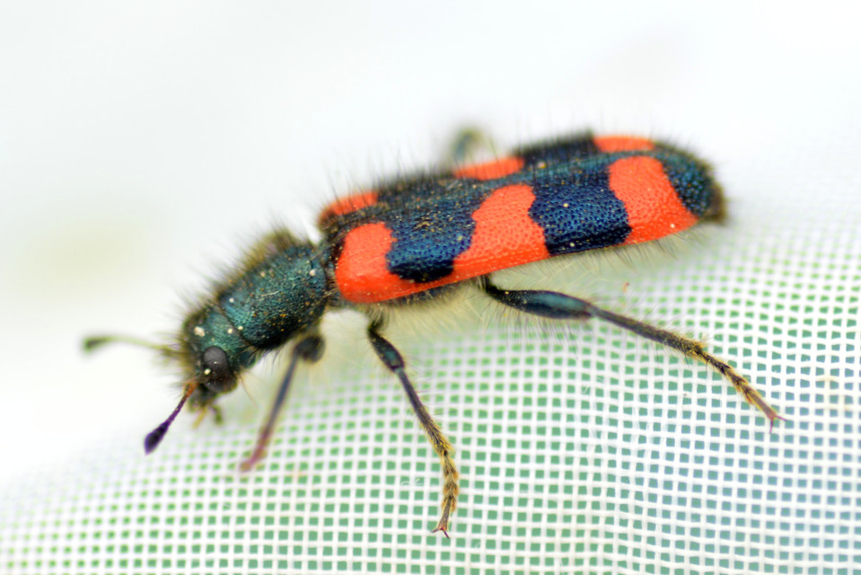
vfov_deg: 9.2
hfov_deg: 13.7
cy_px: 288
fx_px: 3588
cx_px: 430
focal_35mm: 150
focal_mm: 100
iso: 400
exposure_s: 1/320
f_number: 4.8
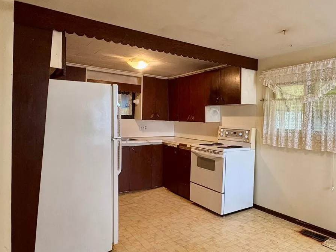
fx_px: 243
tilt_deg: -1.5
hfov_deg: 67.8
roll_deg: -1.4
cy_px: 128
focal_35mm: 25
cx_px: 219
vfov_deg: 54.8
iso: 400
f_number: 2.2
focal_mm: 2.22
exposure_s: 1/60
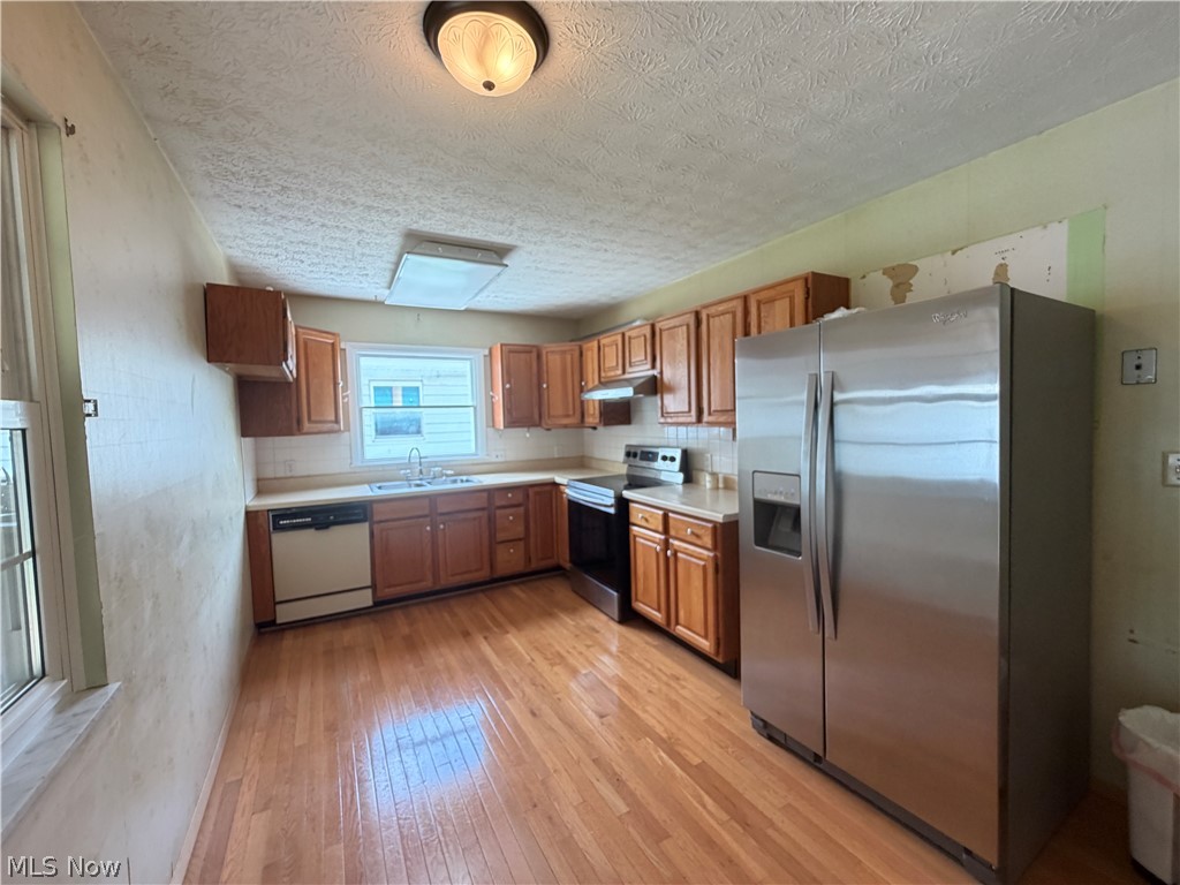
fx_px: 477
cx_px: 590
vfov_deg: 85.7
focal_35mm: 14
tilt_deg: -3.4
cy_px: 442
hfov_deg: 102.1
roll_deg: +1.7
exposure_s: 1/60
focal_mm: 2.22
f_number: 2.2
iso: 320
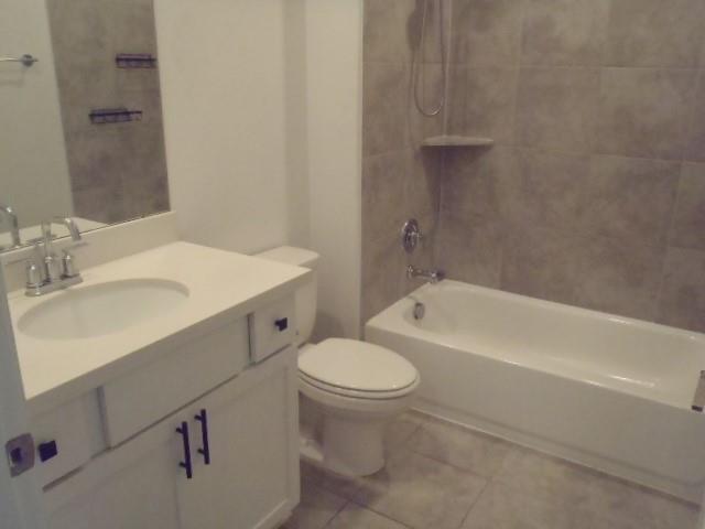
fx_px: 570
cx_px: 352
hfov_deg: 63.4
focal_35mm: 28
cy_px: 264
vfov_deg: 49.7
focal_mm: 5
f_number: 3.9
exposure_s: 1/80
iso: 800
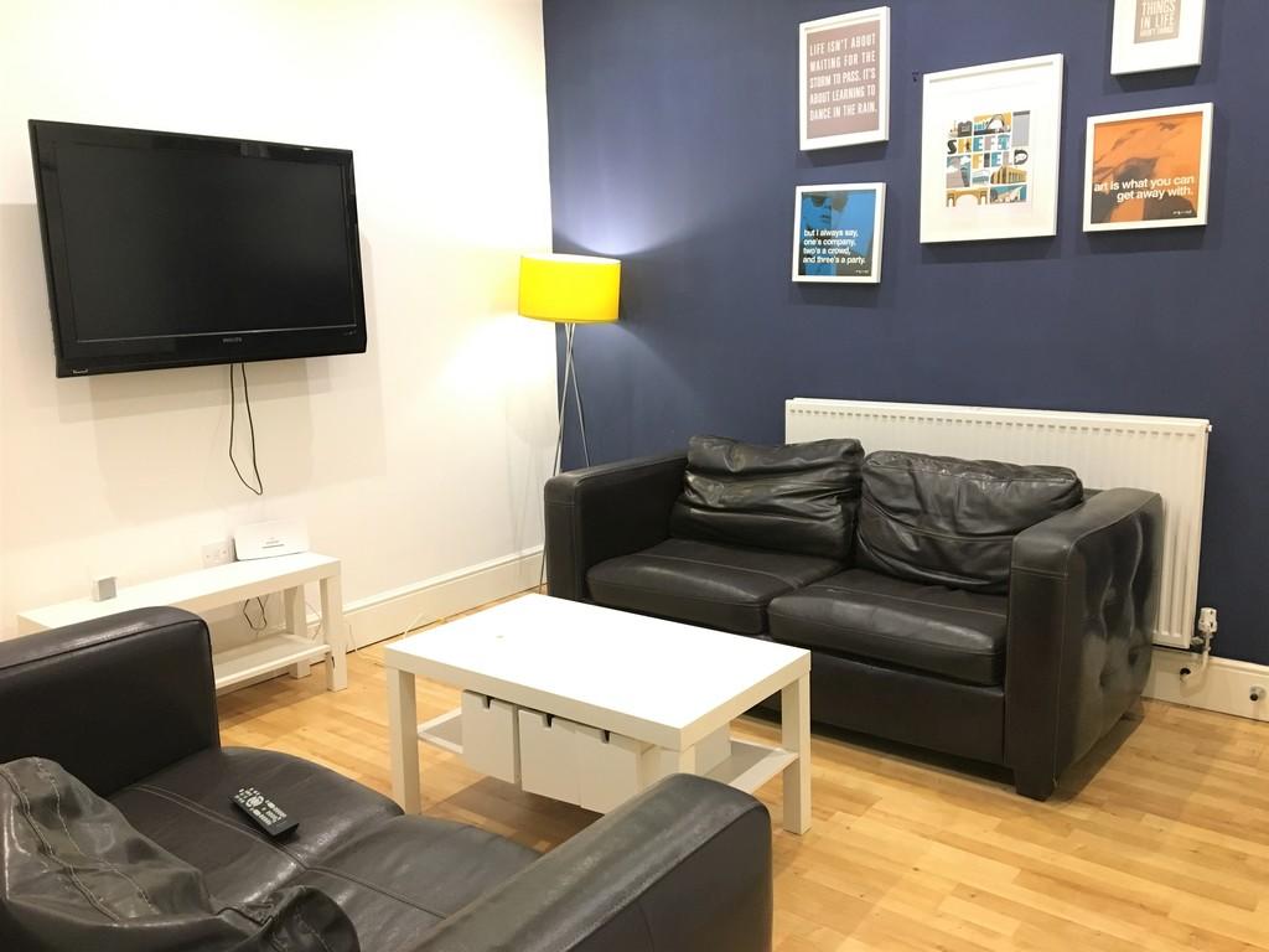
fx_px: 1063
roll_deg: +1.6
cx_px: 634
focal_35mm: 29
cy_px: 476
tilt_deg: -9.3
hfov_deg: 61.7
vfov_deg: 48.2
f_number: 2.2
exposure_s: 1/17
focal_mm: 4.15
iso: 200
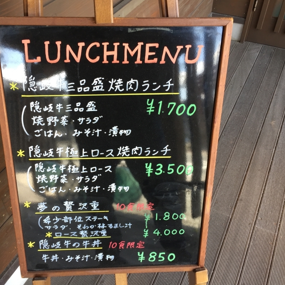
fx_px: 326
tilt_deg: -43.9
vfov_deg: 47.2
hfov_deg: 47.1
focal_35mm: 35
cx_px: 122
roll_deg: +0.4
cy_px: 142
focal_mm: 4.15
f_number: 2.2
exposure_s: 1/60
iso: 32
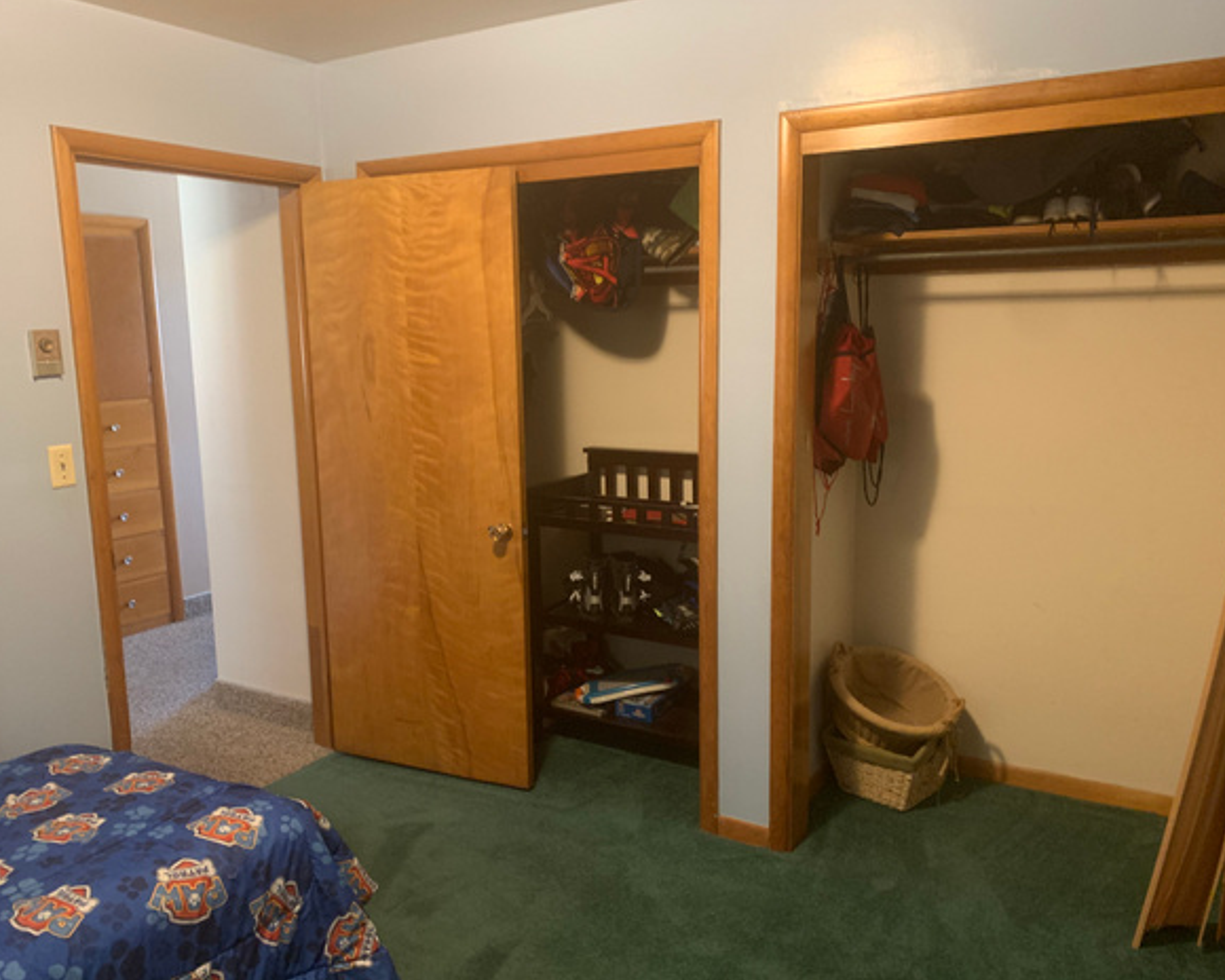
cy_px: 490
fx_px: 1015
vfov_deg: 51.5
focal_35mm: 28
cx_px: 610
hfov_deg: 62.2
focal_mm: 4.25
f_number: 1.8
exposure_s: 1/30
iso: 500
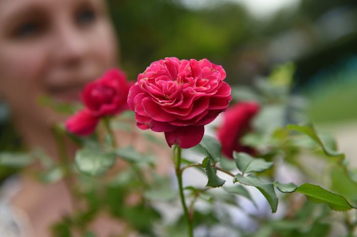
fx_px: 694
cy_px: 118
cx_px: 178
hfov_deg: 28.9
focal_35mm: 70
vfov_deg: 19.4
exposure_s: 1/640
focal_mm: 70
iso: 160
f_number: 5
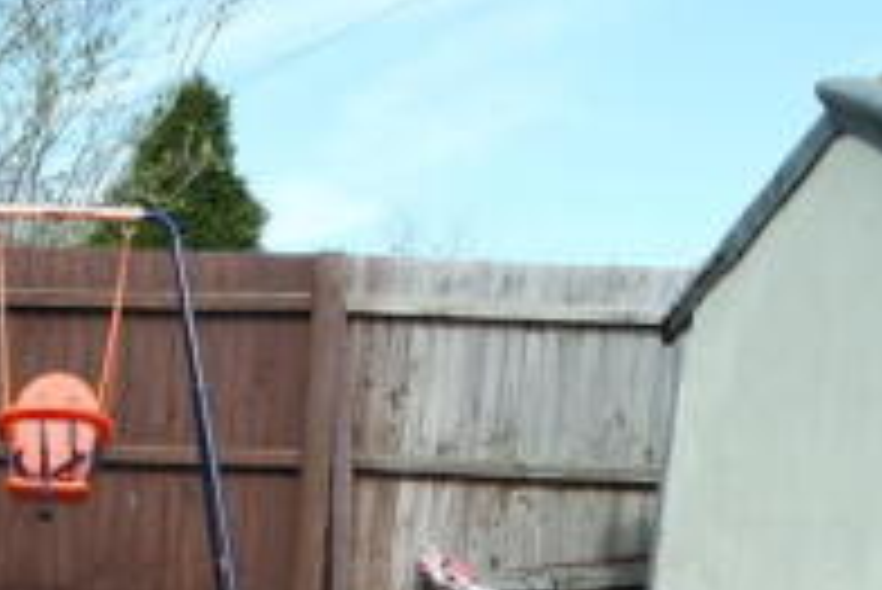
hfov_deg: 23.1
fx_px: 1961
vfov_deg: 15.3
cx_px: -196
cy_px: 971
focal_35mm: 80
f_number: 5.6
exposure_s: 1/200
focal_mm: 16
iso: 100
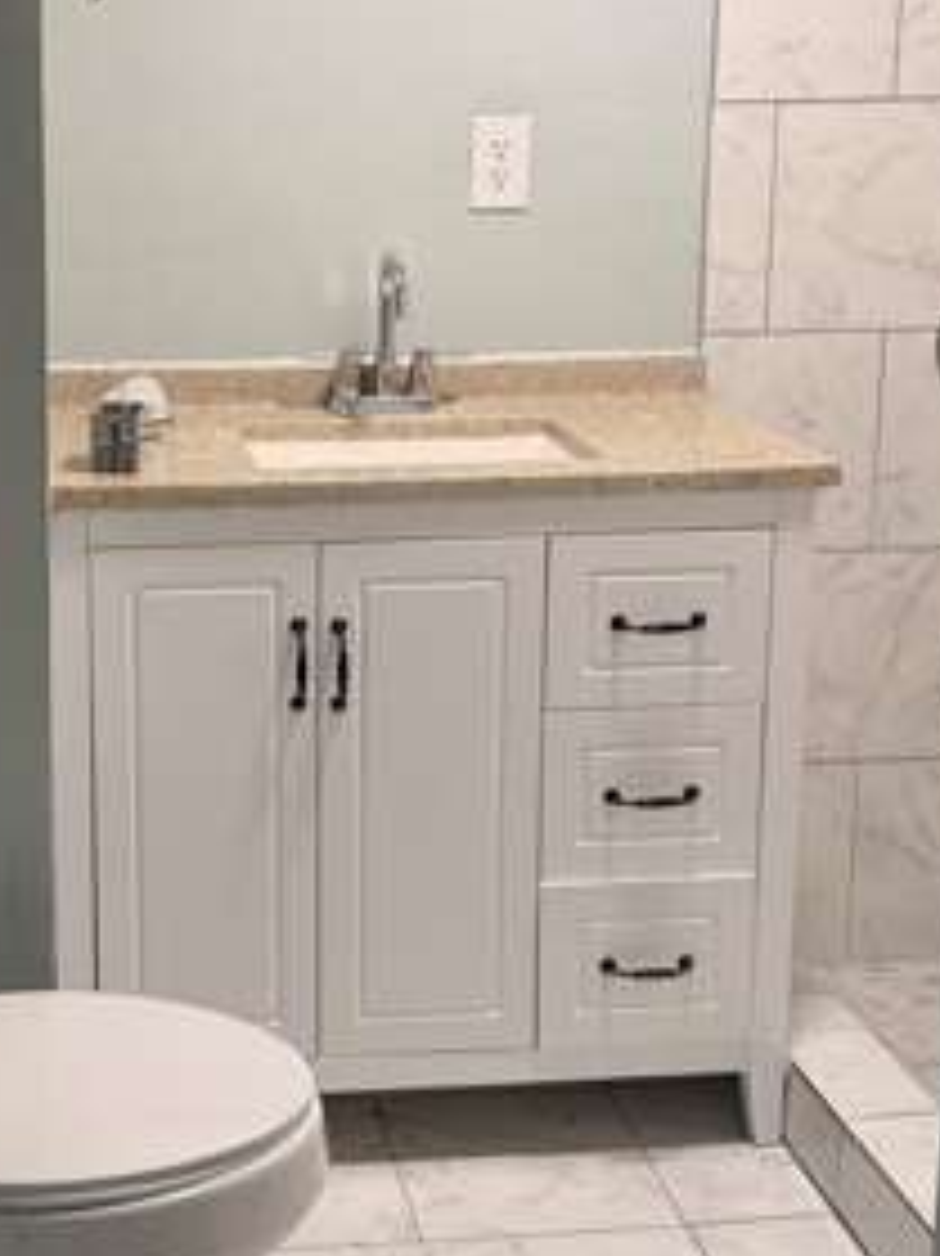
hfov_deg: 26.2
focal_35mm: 55
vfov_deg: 34.8
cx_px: 216
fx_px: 1993
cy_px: 486
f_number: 1.78
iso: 200
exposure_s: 1/120
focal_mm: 6.76
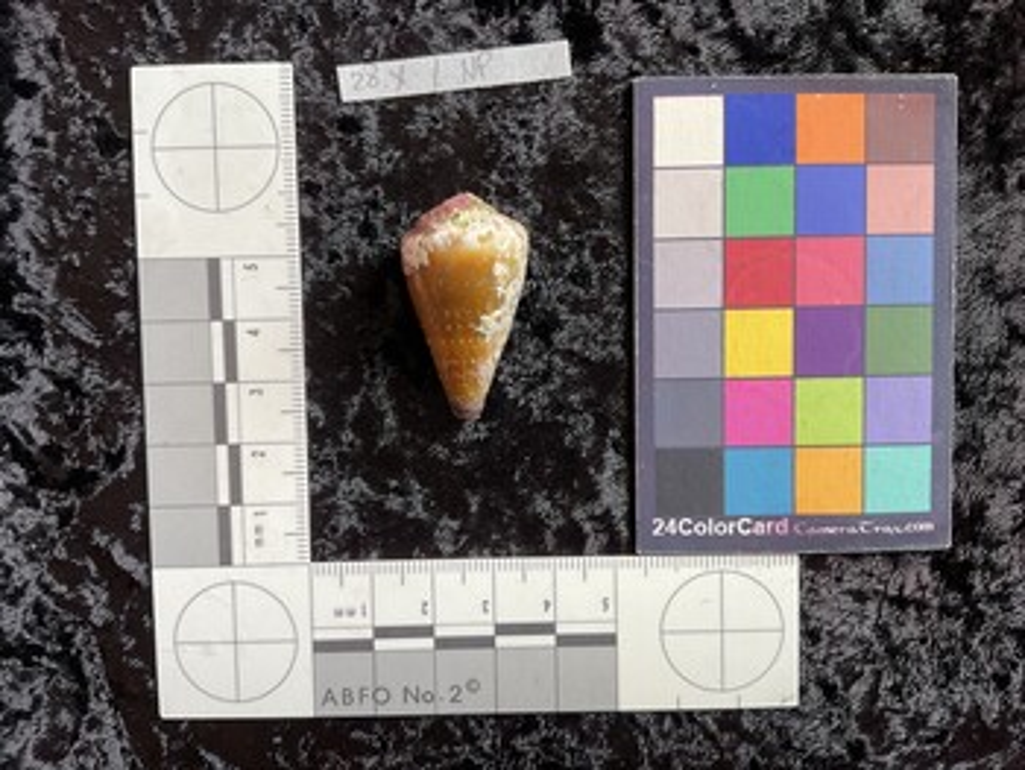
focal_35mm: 29
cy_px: 385
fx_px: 859
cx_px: 512
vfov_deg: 48.3
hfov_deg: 61.6
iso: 64
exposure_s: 1/120
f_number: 1.8
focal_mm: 3
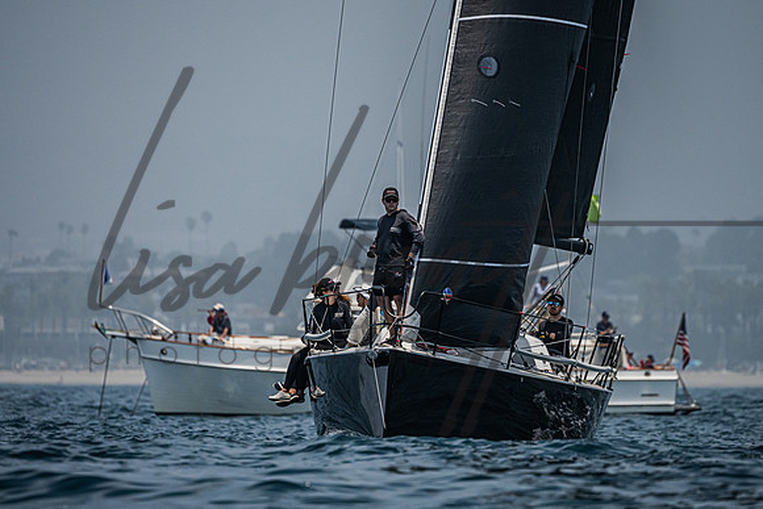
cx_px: 370
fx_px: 9900
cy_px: 241
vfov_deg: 2.9
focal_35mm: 467
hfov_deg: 4.4
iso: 400
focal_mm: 340
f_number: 5.3
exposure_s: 1/6400
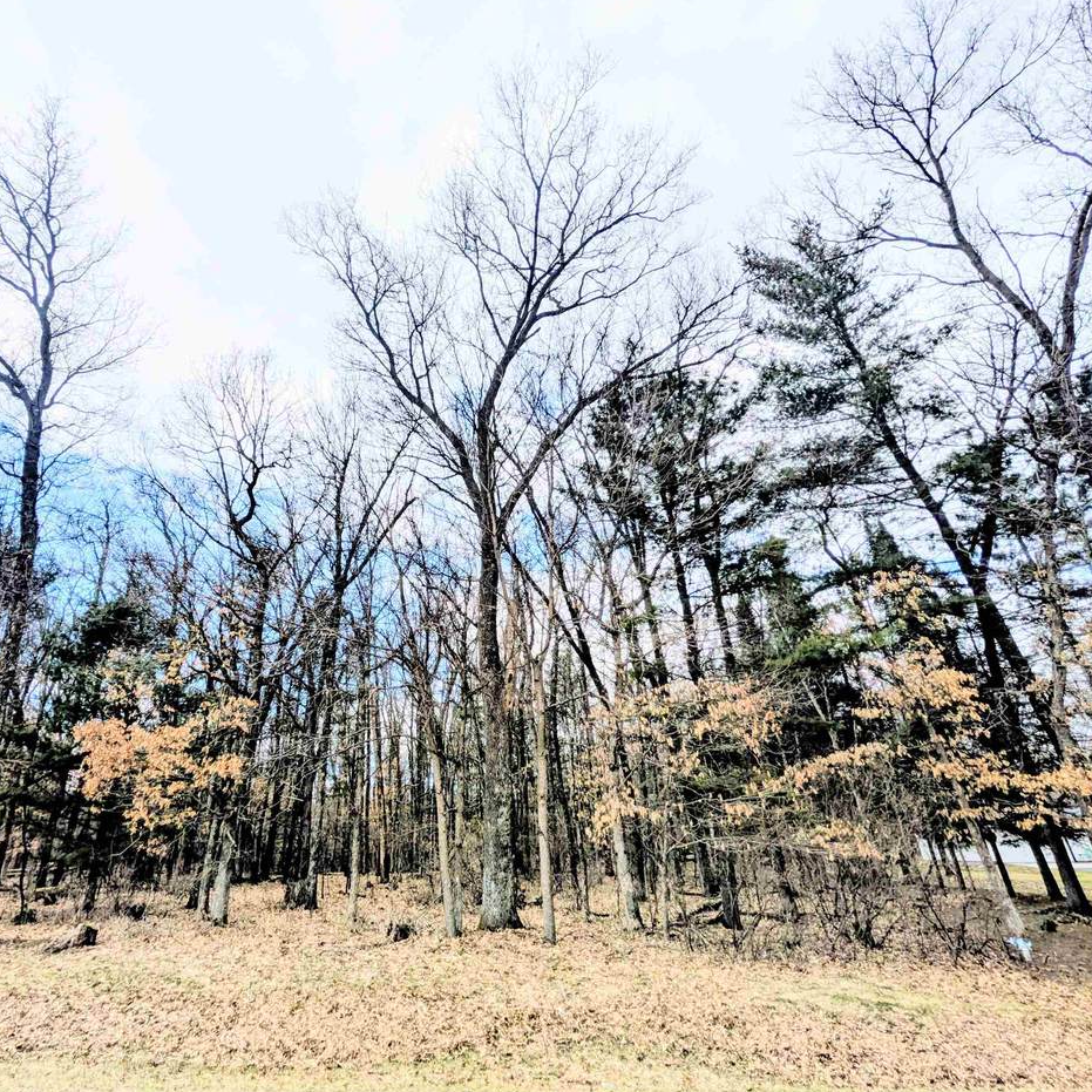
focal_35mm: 17
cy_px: 534
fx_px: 607
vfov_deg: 84.0
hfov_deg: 83.4
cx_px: 463
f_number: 2.2
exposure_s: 1/1553
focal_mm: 1.83
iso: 52
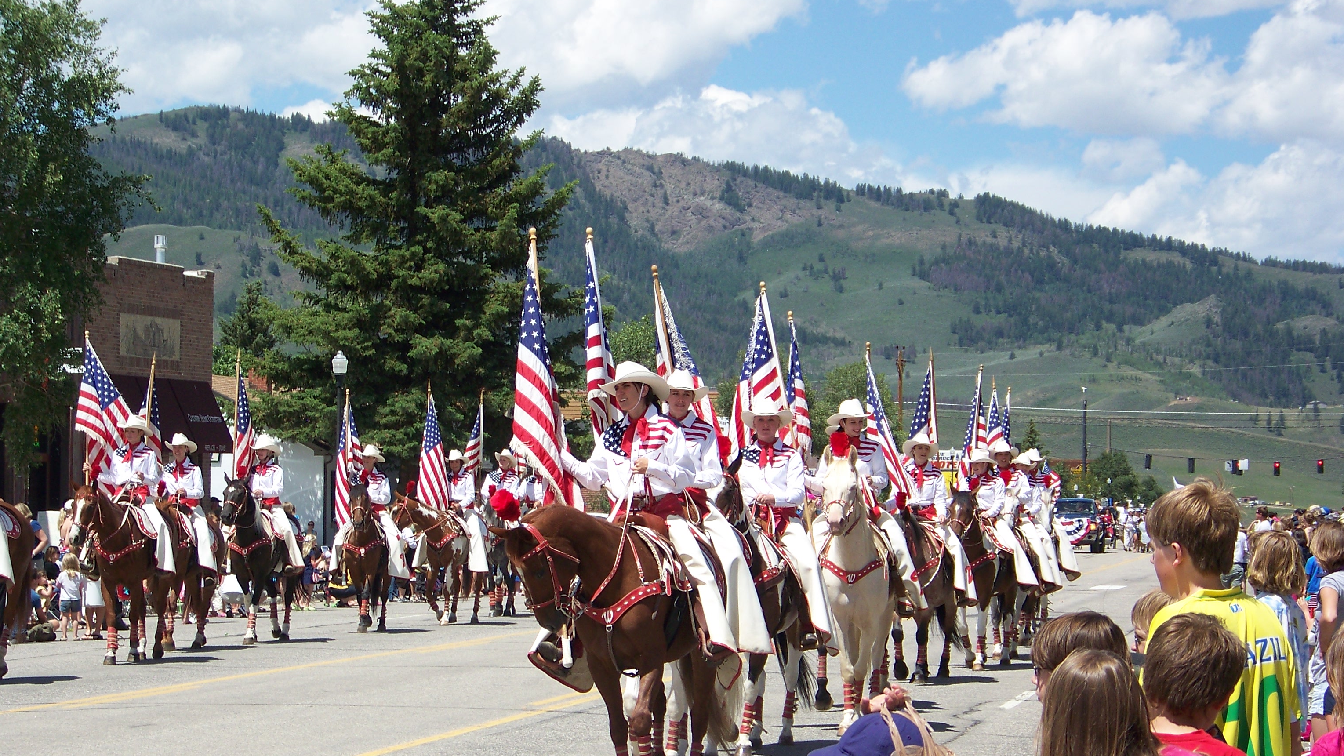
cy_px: 451
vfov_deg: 10.4
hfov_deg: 18.5
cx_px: 670
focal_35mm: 116
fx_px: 4134
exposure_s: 1/800
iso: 64
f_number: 3.2
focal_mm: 17.6
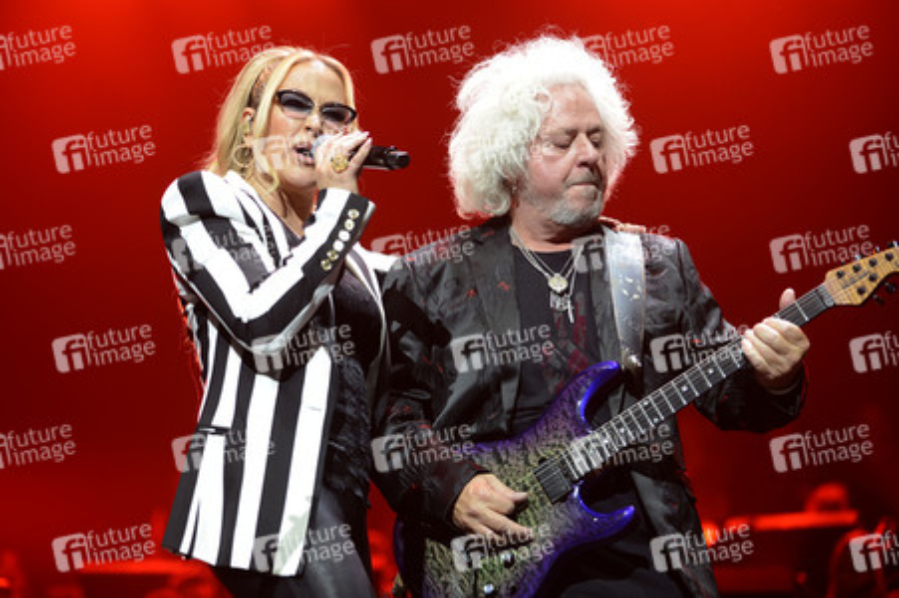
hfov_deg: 20.8
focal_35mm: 98
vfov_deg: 13.9
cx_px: 450
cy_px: 299
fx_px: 2445
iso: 800
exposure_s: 1/200
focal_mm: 98
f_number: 2.8
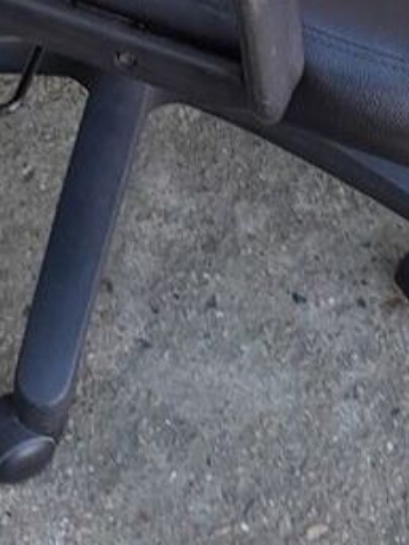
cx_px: 132
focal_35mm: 101
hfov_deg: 14.6
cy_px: -339
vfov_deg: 17.0
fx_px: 1592
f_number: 1.8
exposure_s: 1/60
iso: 50
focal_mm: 3.98
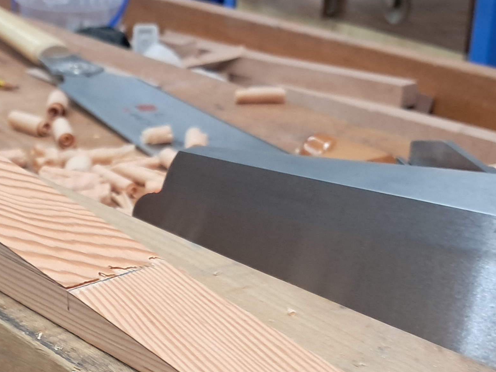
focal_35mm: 71
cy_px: 369
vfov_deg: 20.1
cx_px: 178
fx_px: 1017
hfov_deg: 27.3
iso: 400
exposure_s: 1/50
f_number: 1.8
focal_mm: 4
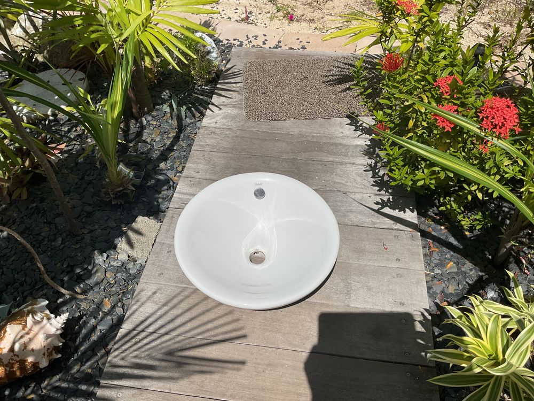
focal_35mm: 29
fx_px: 447
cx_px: 267
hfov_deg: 61.7
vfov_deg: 48.2
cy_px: 200
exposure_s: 1/5263
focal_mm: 3
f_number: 1.8
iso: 16
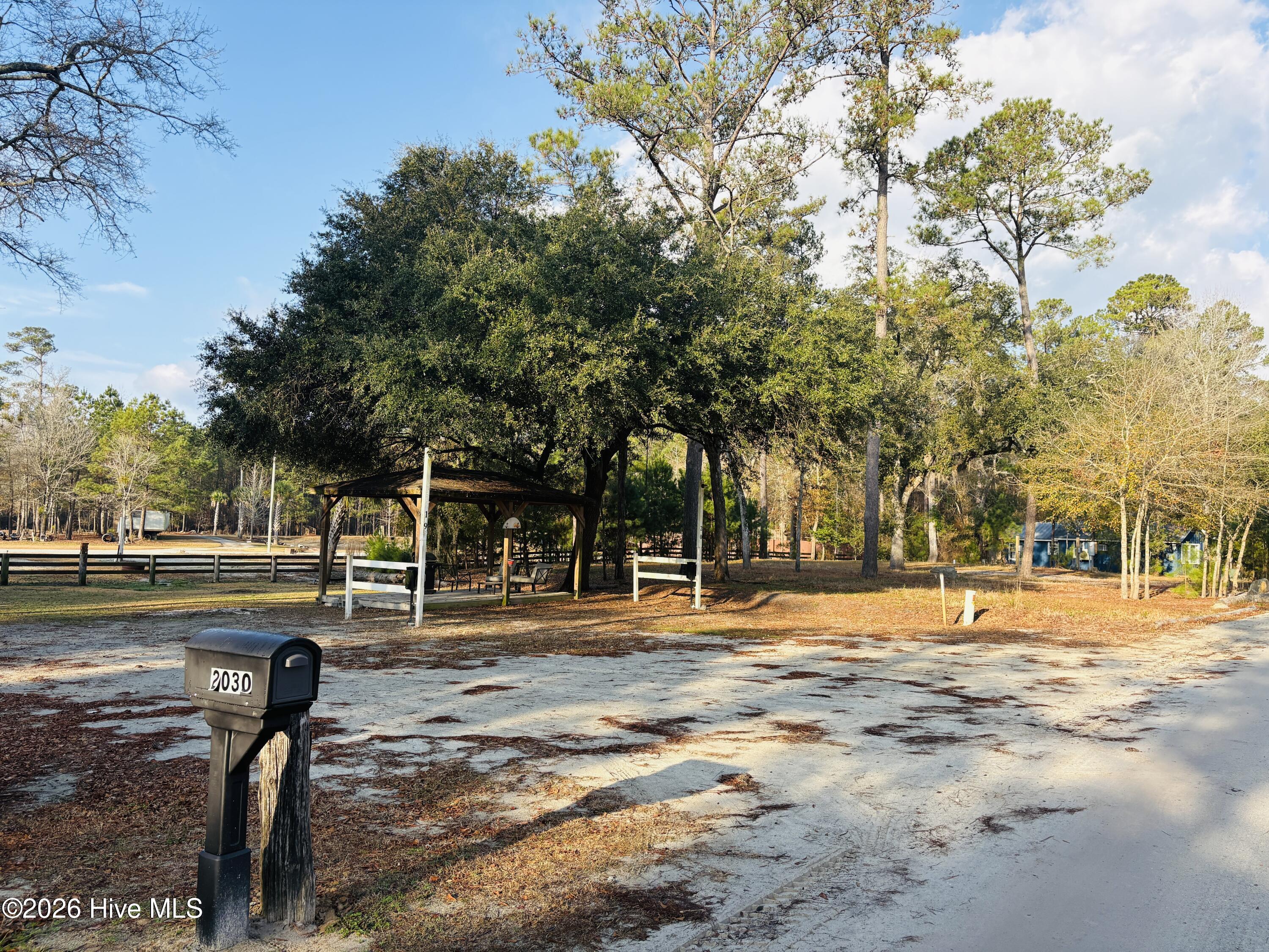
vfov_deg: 53.1
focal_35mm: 26
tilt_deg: +3.2
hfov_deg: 67.3
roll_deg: -1.2
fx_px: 953
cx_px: 634
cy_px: 476
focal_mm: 5.96
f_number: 1.6
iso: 50
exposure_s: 1/1196
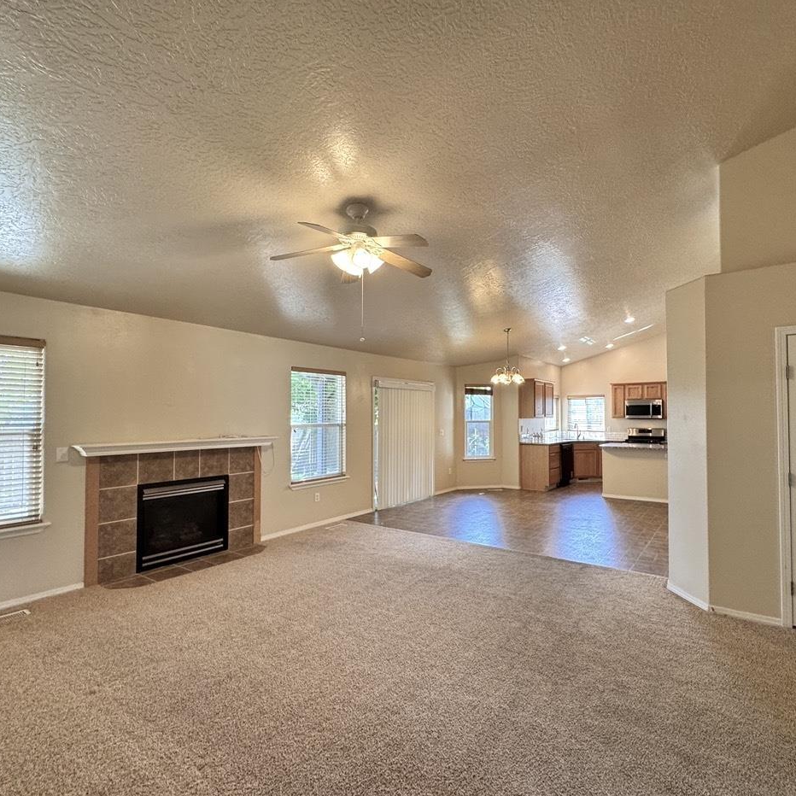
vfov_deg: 84.0
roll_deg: +0.3
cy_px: 406
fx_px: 442
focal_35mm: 17
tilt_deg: +0.6
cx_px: 470
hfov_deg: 83.1
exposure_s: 1/120
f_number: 2.2
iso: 200
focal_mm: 2.22
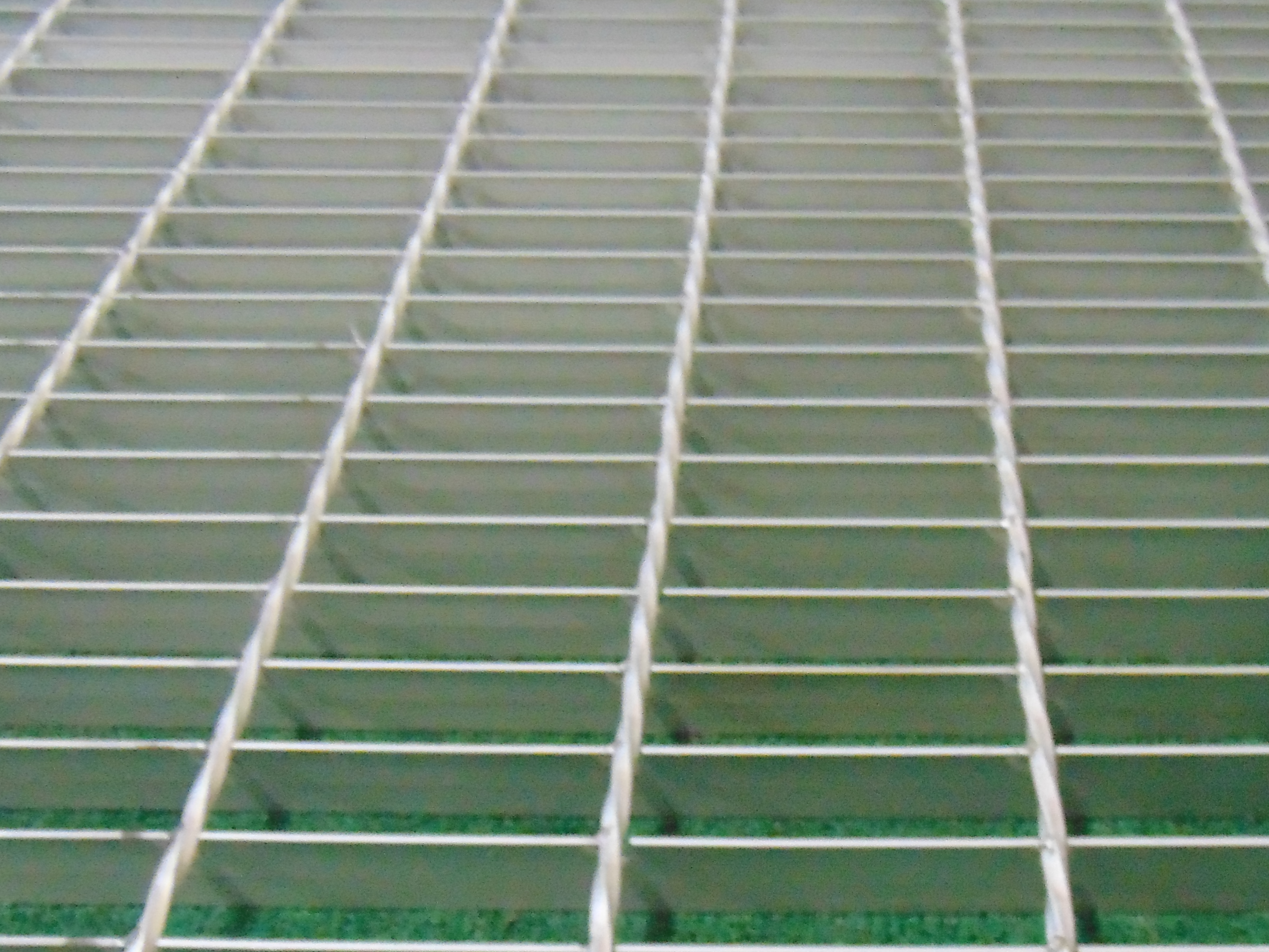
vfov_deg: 30.1
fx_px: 1760
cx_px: 861
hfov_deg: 39.1
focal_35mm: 48
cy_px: 593
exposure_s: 1/30
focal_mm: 5.4
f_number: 3.1
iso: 800
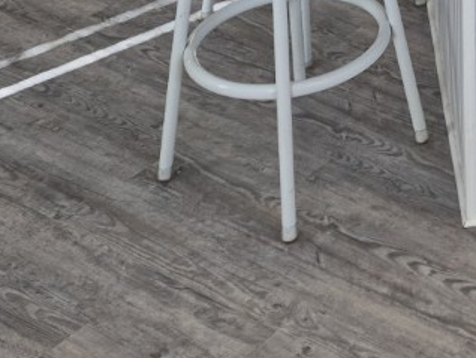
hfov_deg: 17.3
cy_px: -422
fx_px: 1431
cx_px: 684
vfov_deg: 12.2
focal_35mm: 104
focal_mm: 5.4
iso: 64
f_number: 1.8
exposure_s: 1/120
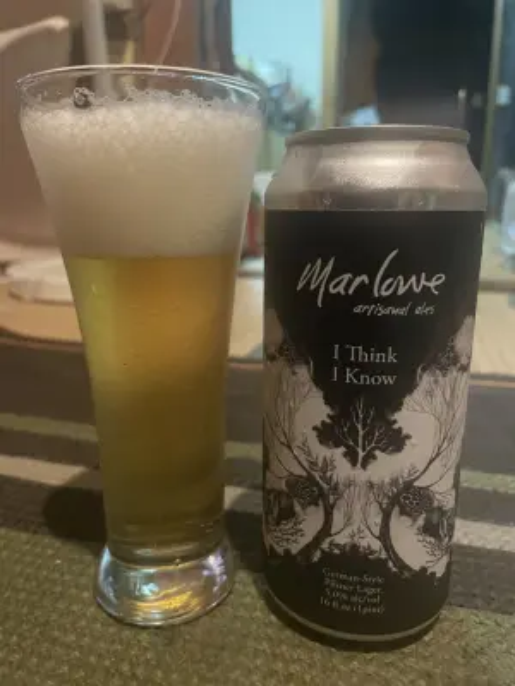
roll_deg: -0.1
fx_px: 516
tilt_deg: -15.0
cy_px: 343
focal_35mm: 26
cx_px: 258
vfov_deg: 67.3
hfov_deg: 53.1
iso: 1000
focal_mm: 4.2
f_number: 1.6
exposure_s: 1/30
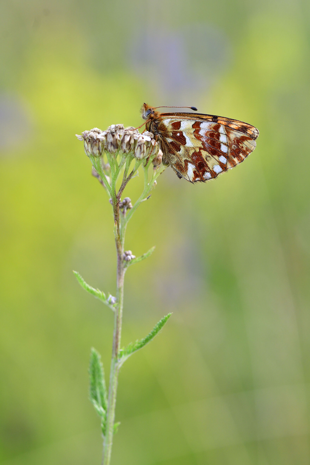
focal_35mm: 158
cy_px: 232
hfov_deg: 8.7
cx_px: 155
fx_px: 2034
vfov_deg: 13.0
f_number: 8
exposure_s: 1/200
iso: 640
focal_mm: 105
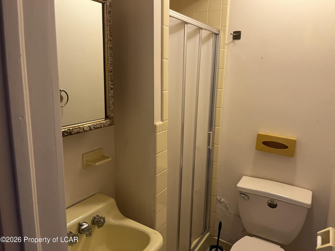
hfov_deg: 67.3
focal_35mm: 26
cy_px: 126
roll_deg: -0.4
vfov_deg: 53.1
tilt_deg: -12.0
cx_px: 168
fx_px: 252
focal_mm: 5.1
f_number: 1.6
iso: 160
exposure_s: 1/60
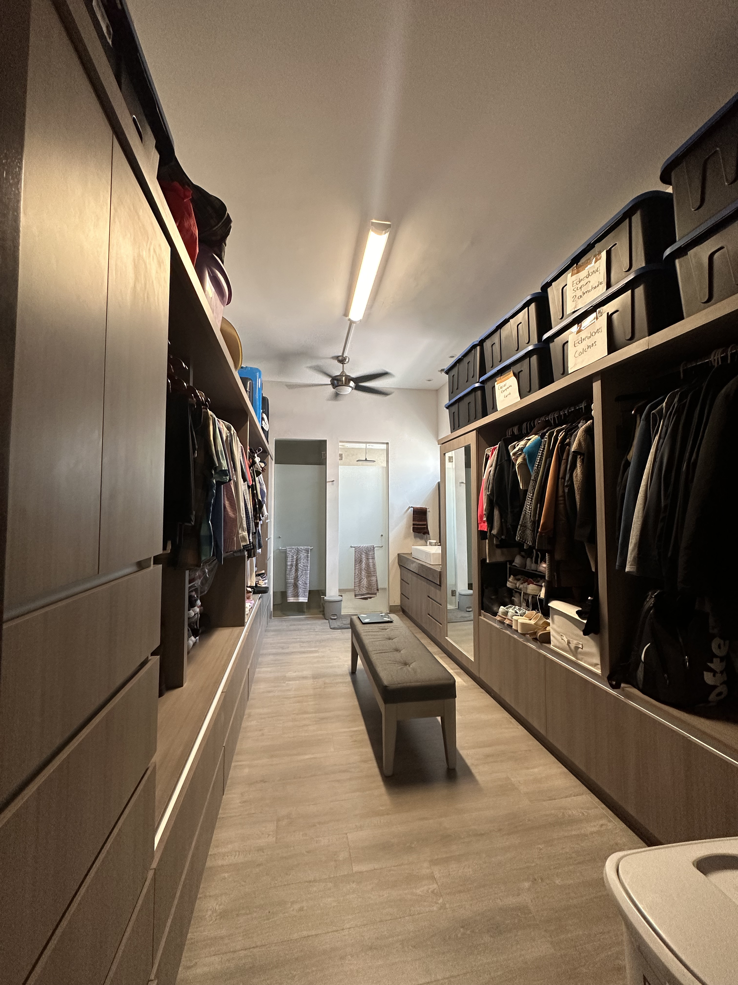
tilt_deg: +3.2
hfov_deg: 85.7
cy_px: 492
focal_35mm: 14
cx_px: 369
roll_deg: -0.4
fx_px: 398
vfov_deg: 102.1
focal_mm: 2.22
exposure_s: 1/60
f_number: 2.2
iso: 250
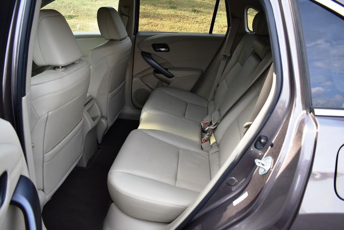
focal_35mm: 27
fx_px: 258
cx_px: 172
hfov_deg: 67.4
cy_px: 115
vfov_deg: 48.0
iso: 400
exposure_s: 1/250
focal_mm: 18
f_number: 4
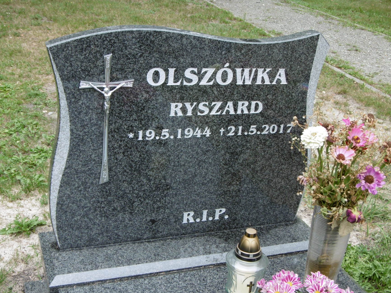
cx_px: 206
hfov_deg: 37.5
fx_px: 576
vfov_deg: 28.6
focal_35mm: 51
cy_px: 151
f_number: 3.8
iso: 100
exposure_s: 1/100
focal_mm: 7.7
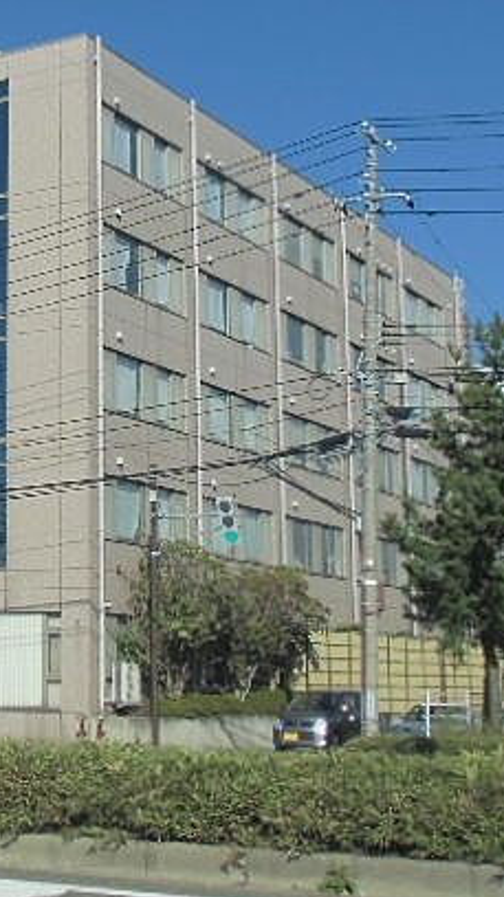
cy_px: 385
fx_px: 1547
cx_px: -114
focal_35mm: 65
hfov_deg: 17.6
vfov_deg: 32.3
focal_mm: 6.67
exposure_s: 1/800
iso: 64
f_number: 3.9
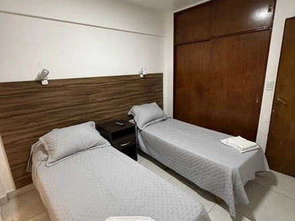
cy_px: 110
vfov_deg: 85.7
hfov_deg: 102.1
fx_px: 119
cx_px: 148
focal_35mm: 14
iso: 400
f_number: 2.2
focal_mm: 2.22
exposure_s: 1/50
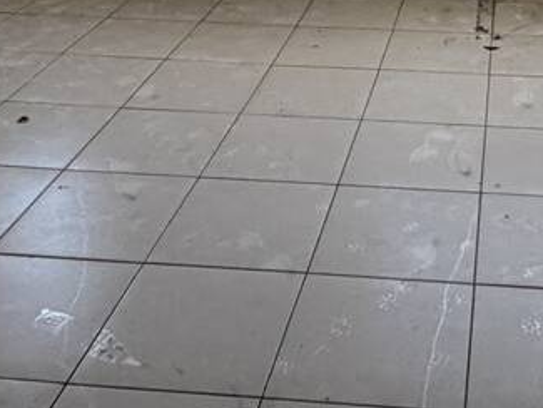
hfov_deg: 30.4
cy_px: -294
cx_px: 436
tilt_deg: +1.3
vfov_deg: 19.0
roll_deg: +0.0
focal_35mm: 62
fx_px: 973
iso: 200
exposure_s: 1/121
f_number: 2.2
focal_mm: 2.22
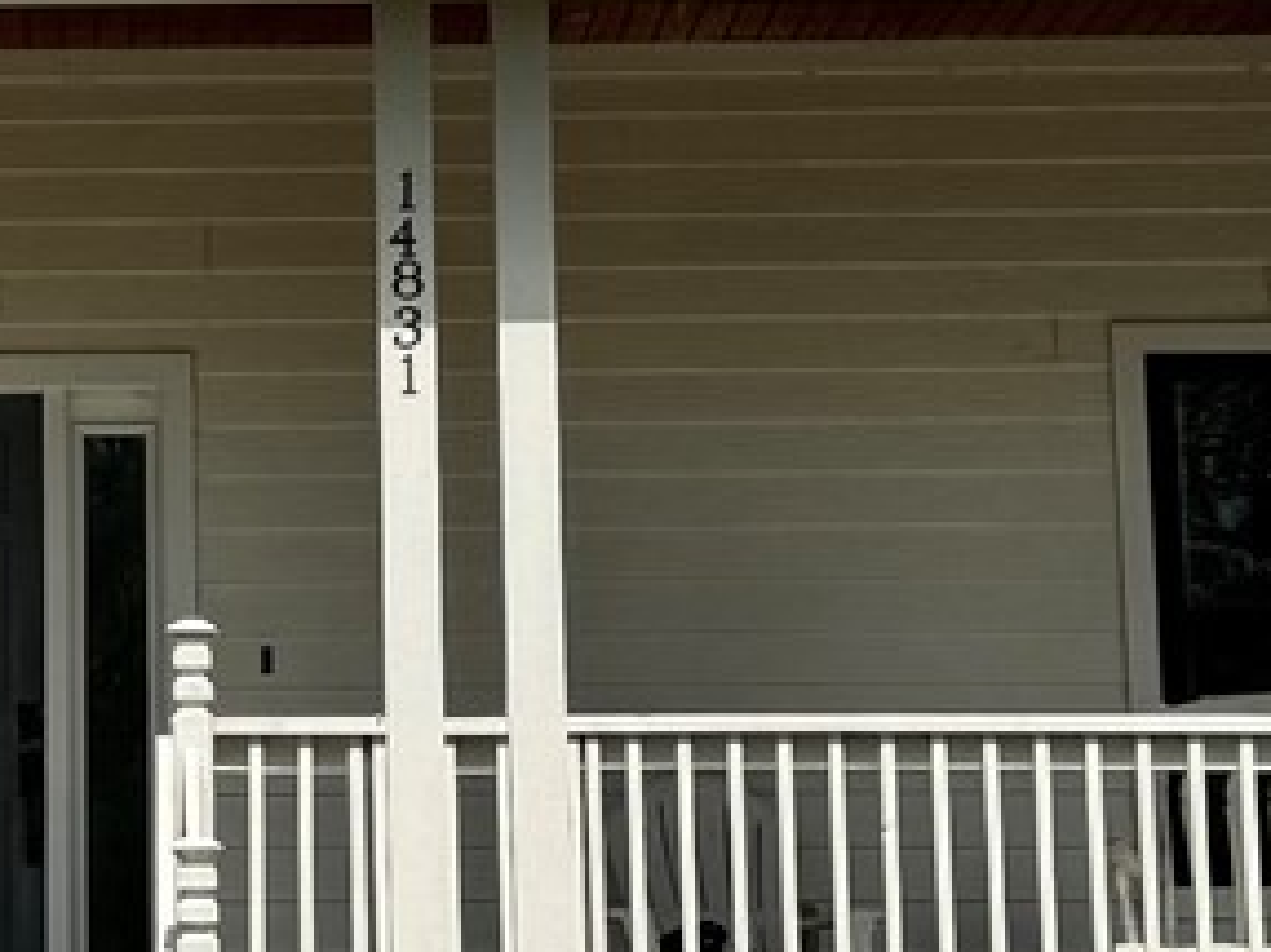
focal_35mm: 134
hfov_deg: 14.5
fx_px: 4918
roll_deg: +1.0
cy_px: 230
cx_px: -22
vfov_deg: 11.0
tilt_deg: +9.2
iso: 80
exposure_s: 1/7937
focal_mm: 6.76
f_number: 1.78
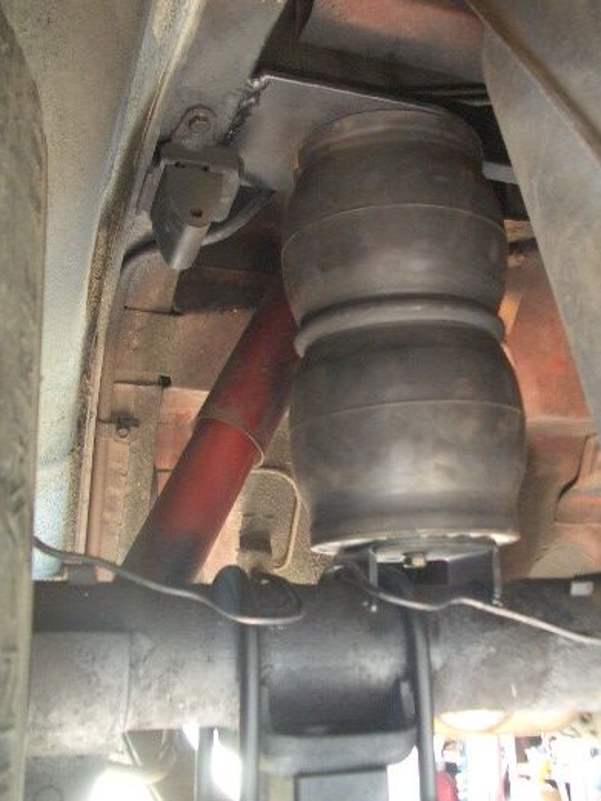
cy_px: 355
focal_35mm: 43
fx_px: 995
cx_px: 349
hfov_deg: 33.5
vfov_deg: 43.8
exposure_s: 1/13
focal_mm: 5.8
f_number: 2.6
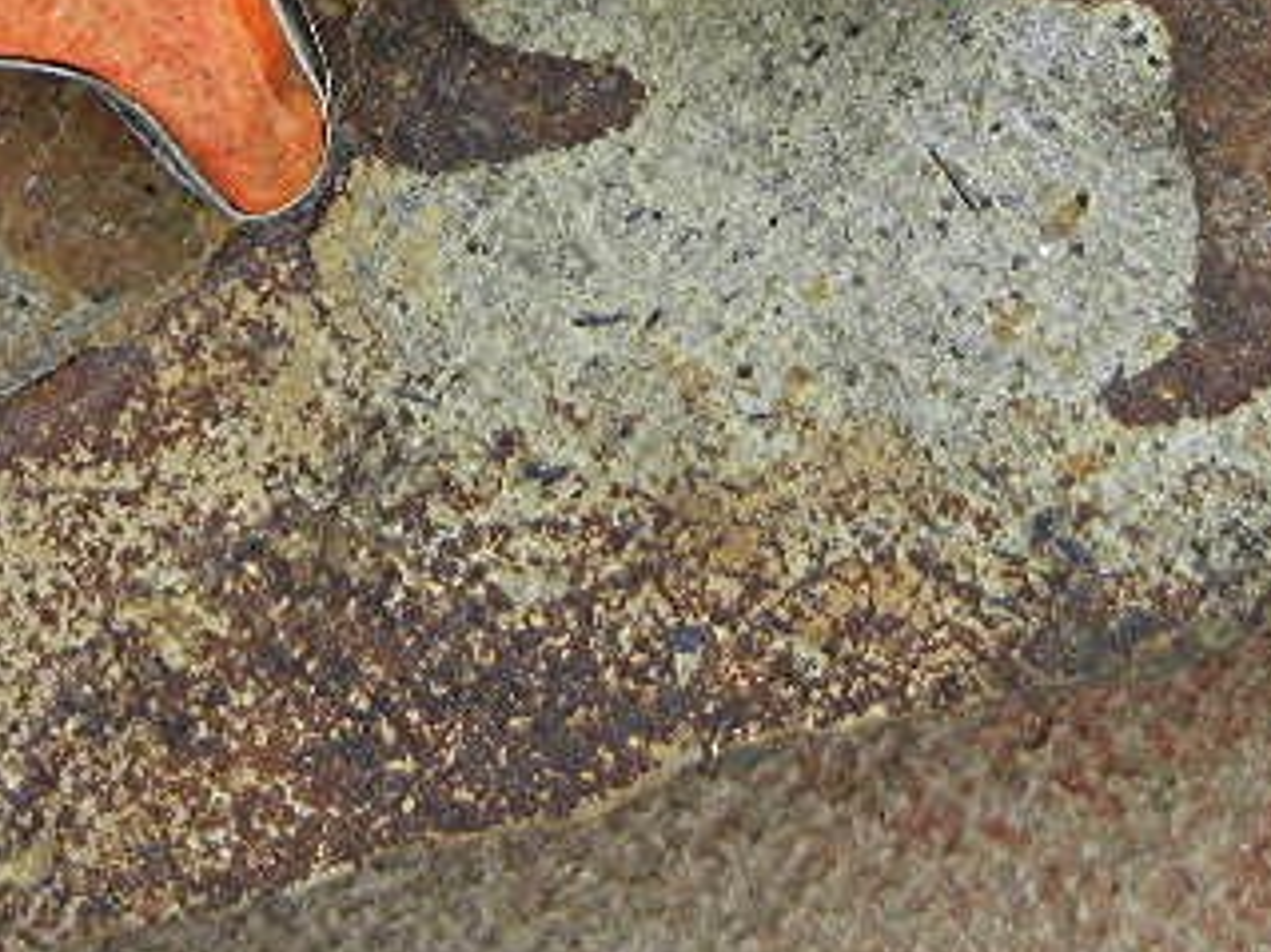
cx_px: 438
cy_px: -494
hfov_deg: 11.8
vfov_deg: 8.7
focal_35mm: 167
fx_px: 6129
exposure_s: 1/1.2
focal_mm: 9.3
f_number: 3.9
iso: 200
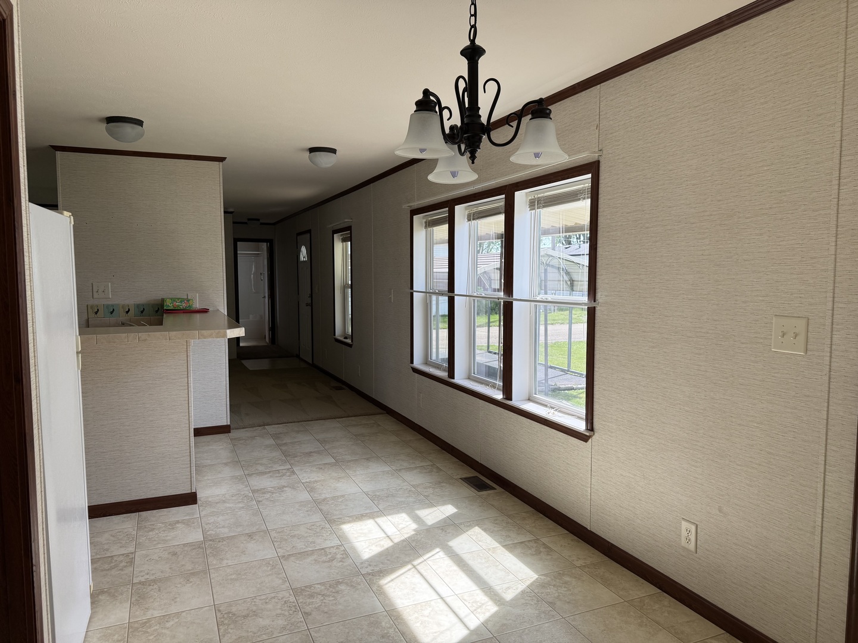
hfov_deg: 71.6
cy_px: 322
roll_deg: -0.2
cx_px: 429
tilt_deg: -4.1
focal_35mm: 24
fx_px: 595
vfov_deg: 56.8
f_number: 1.78
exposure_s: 1/501
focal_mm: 6.76
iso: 100
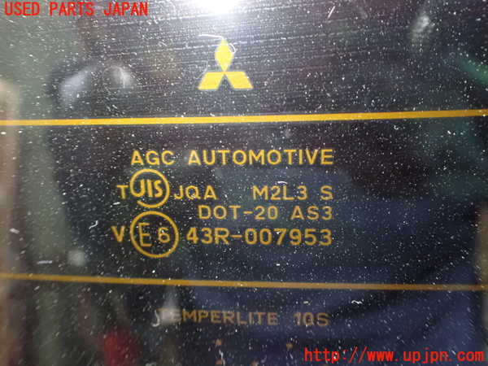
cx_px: 244
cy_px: 183
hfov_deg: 60.0
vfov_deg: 46.8
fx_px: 423
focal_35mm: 30
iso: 1600
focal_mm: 5.4
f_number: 2.3
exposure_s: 1/20
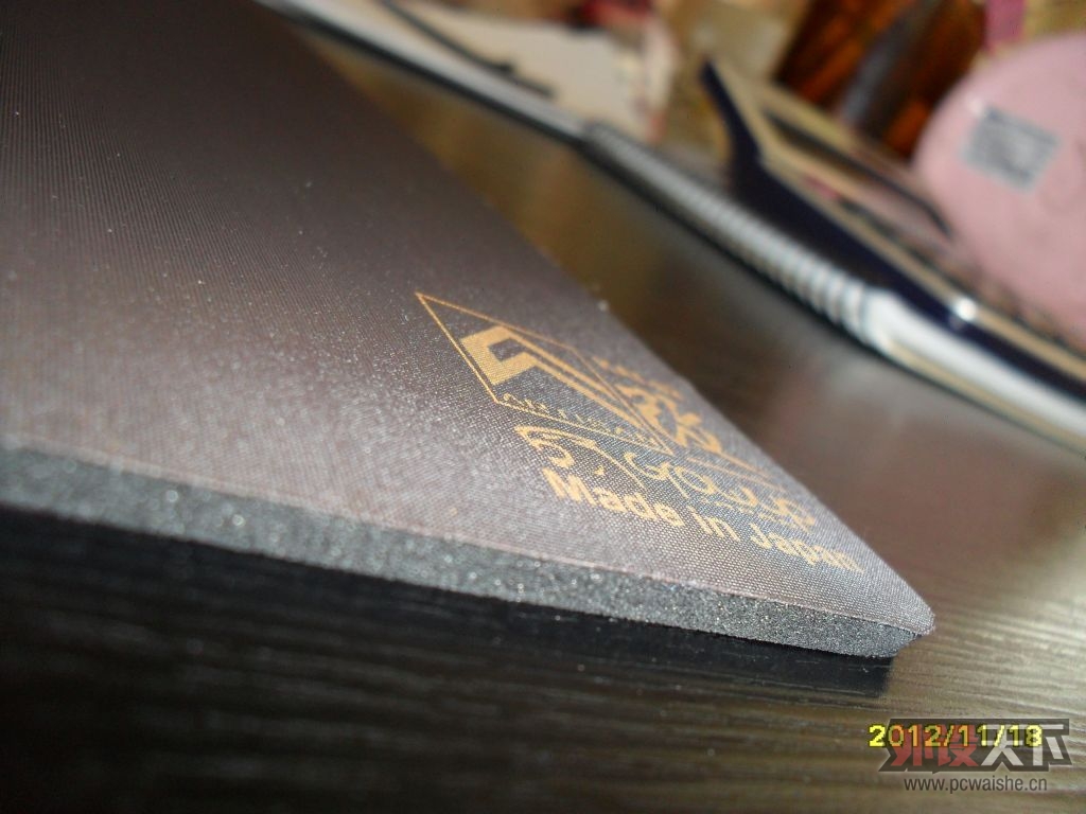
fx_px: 1098
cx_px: 543
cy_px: 407
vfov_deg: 40.7
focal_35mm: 35
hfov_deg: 52.6
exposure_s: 1/45
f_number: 3.2
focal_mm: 6.3
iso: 200
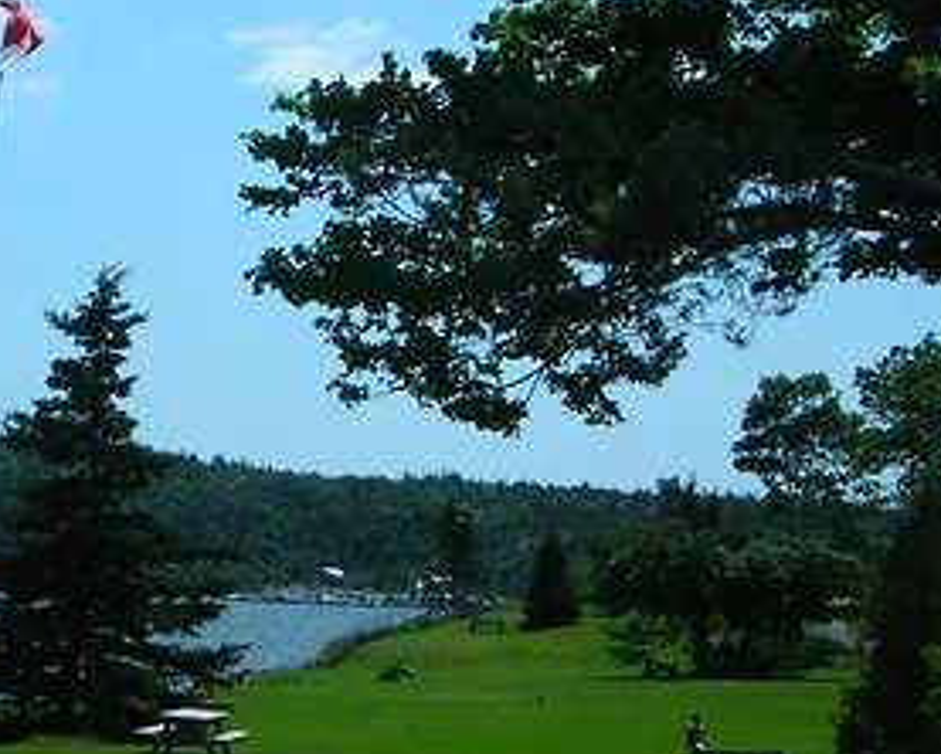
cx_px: 126
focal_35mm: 107
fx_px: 2982
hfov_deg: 17.7
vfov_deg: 14.4
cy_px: 221
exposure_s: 1/466
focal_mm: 6.3
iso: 70
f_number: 6.4
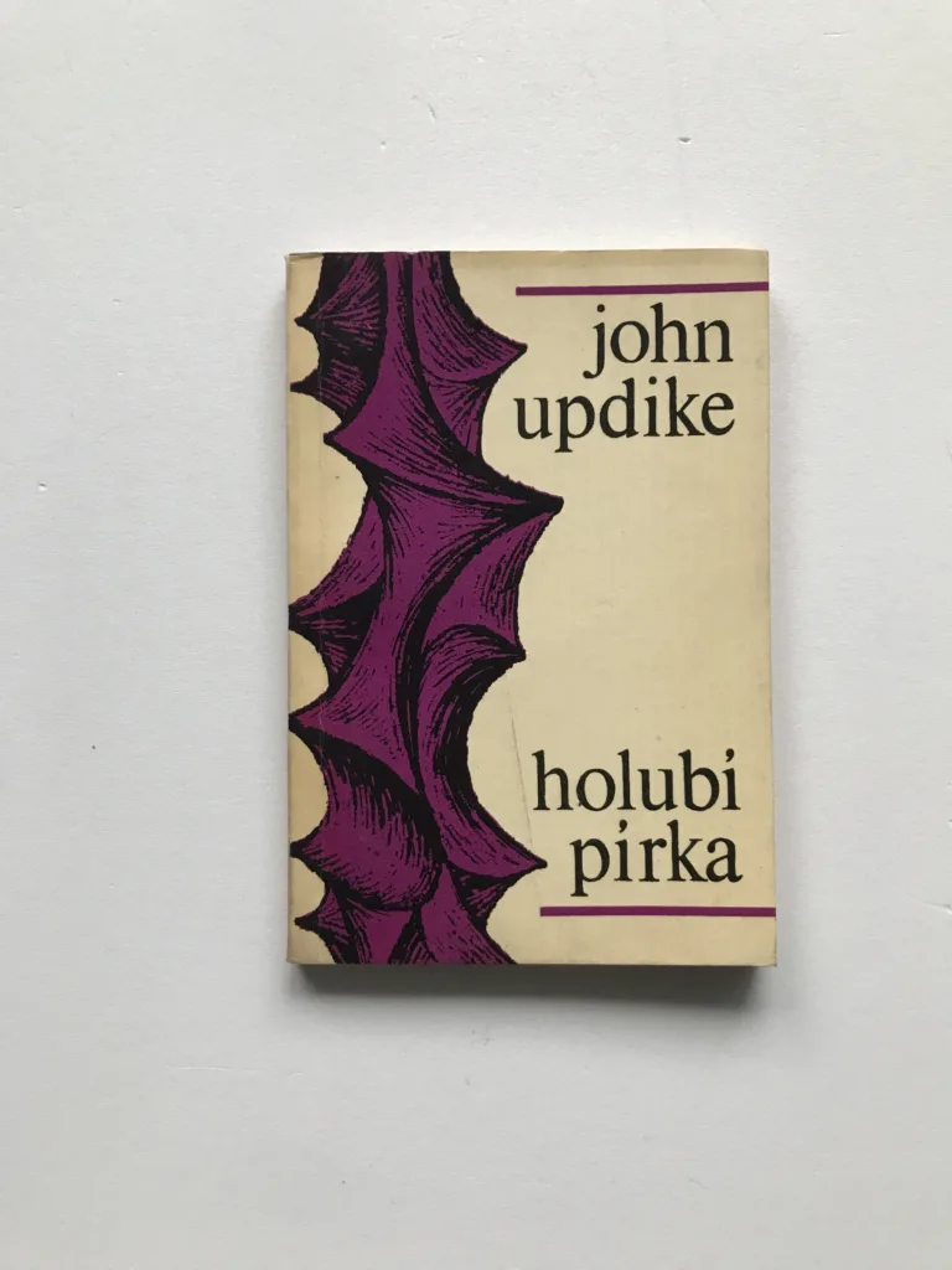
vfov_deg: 63.4
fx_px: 1027
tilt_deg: -88.8
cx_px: 476
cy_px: 635
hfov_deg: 49.7
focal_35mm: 28
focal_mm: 3.99
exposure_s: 1/20
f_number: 1.8
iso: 32
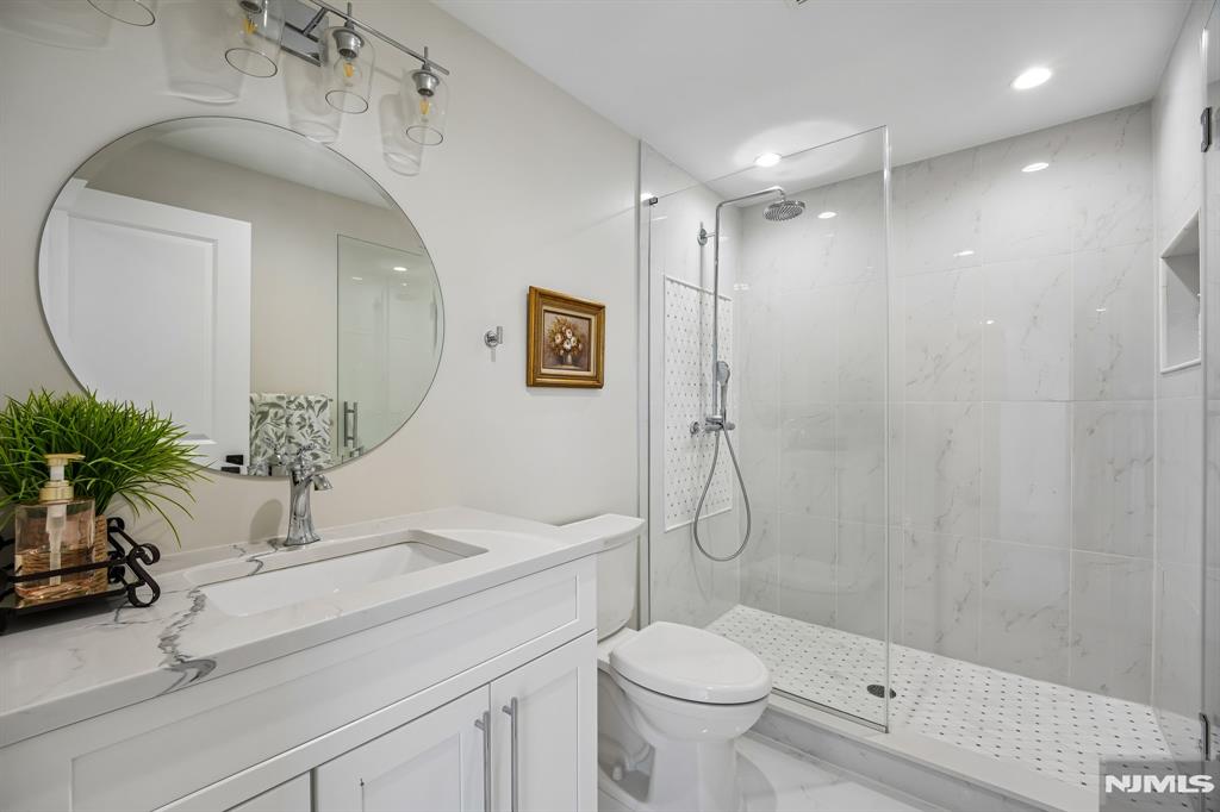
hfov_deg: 104.3
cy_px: 406
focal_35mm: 14
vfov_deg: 81.2
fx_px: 474
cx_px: 610
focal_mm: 14
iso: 400
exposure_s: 1/13
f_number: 8
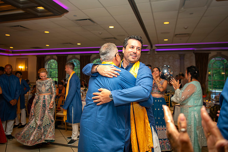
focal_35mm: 27
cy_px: 70
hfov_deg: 67.4
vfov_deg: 47.9
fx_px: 171
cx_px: 112
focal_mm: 24
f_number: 2.8
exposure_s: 1/160
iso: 800
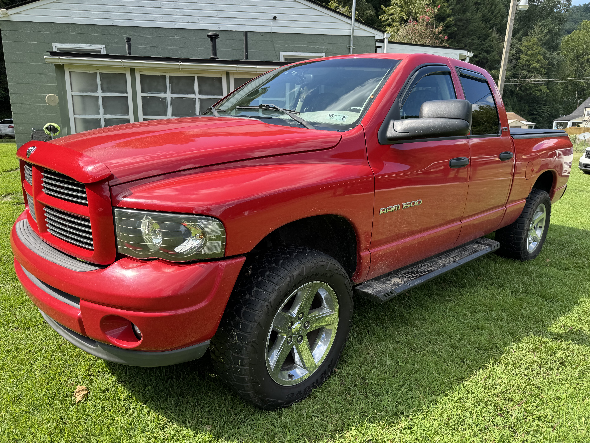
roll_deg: -0.8
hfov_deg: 71.6
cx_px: 295
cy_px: 222
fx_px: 409
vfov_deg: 56.8
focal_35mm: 24
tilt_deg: -14.2
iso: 80
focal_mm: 6.76
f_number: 1.78
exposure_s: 1/1151
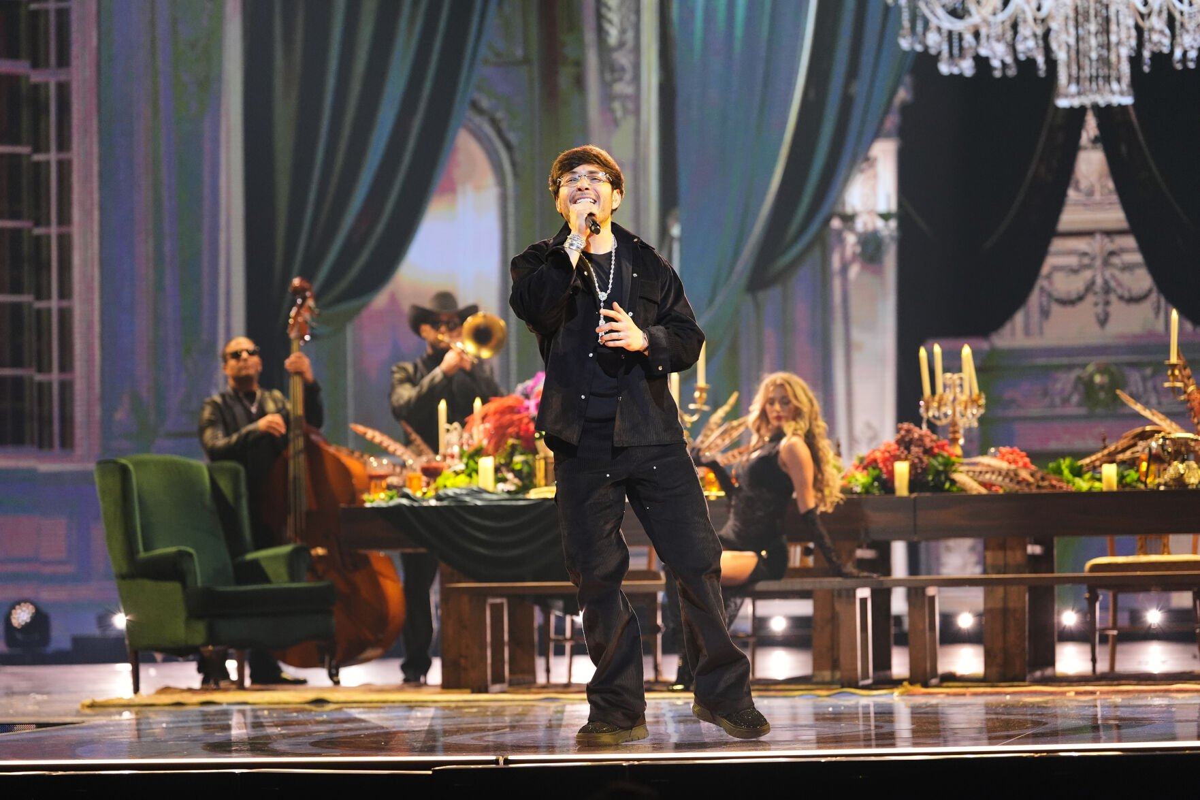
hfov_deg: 16.9
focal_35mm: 121
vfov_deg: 11.3
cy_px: 400
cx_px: 600
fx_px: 4033
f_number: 2.8
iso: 3200
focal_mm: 121
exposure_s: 1/400
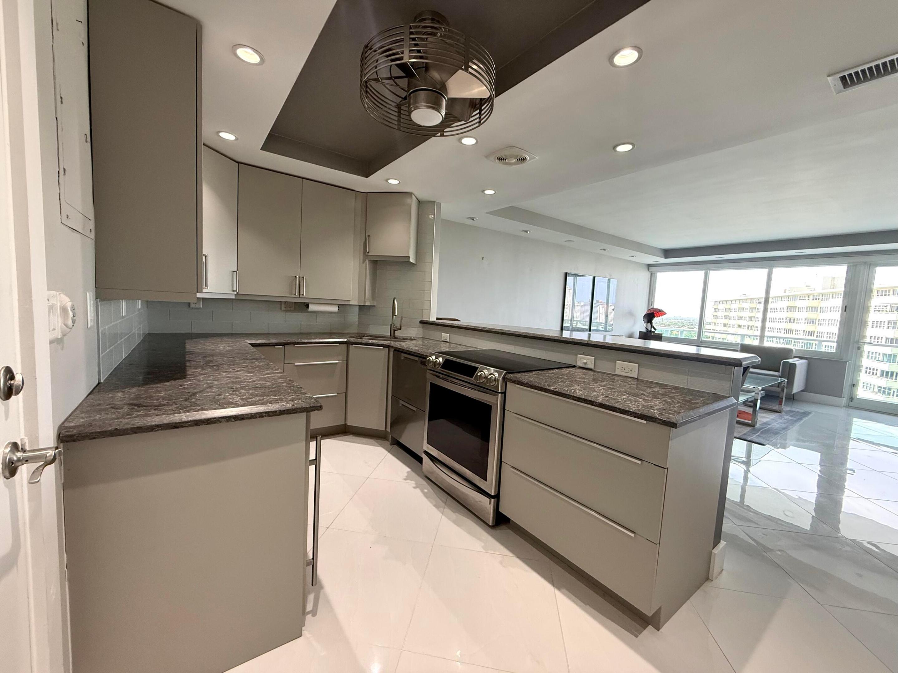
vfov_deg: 85.7
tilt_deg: -4.3
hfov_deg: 102.1
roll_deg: -2.3
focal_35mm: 14
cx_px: 449
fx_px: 363
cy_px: 336
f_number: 2.2
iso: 200
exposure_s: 1/120
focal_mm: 2.22
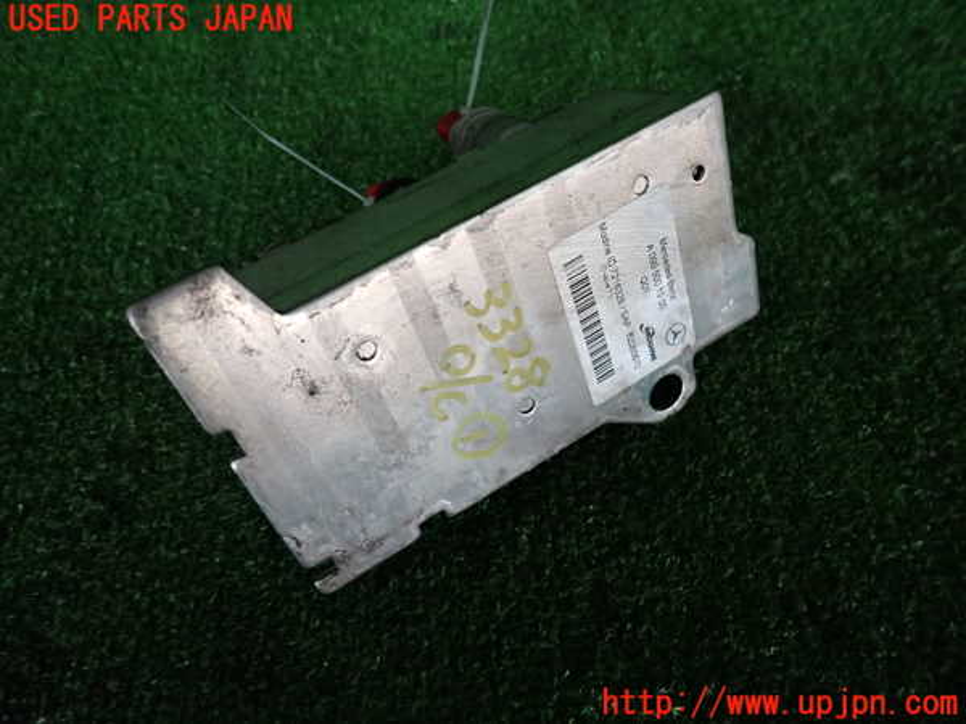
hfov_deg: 69.4
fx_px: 698
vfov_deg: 54.9
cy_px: 362
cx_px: 483
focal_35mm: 25
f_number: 2
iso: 400
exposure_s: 1/30
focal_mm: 4.5
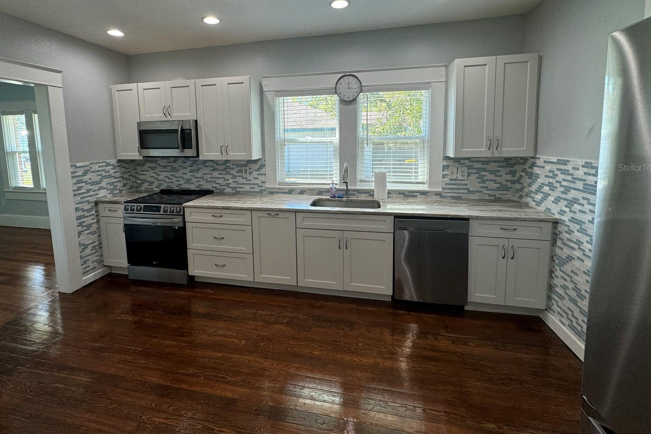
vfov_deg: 72.7
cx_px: 303
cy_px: 167
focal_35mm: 16
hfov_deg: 96.6
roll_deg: +1.0
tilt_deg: -7.2
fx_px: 289
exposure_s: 1/120
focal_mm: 2.22
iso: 80
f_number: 2.2
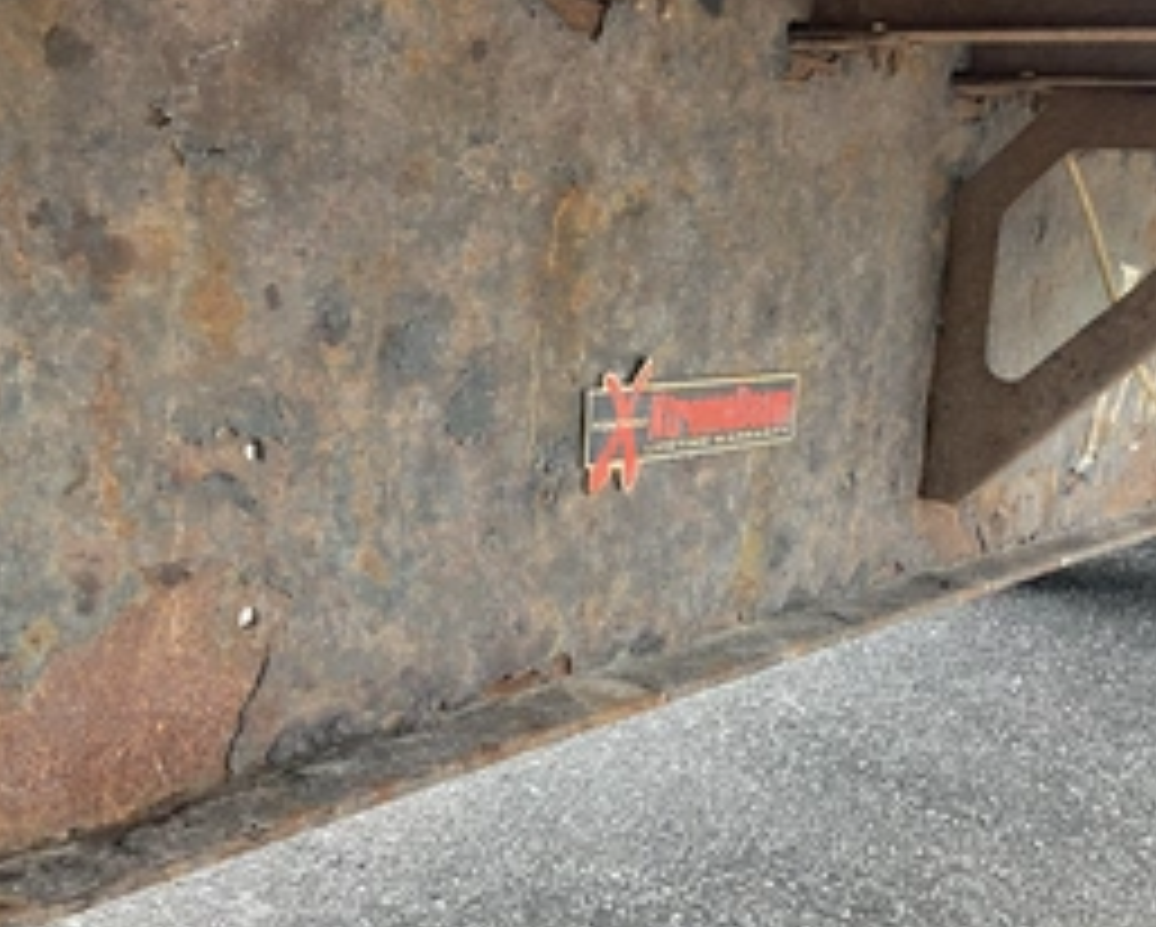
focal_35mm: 44
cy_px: 472
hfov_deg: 41.8
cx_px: 697
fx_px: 1507
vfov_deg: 34.2
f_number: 1.8
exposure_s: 1/128
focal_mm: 3
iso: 25
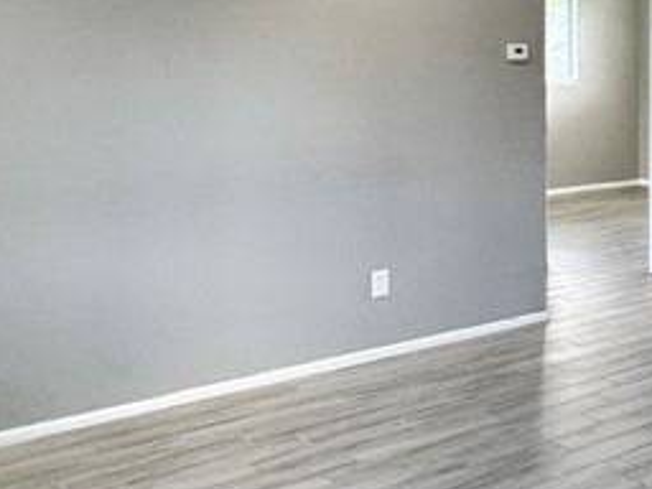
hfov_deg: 29.9
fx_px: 1055
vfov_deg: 25.5
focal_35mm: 56
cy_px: 79
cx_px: 764
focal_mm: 2.22
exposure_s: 1/120
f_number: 2.2
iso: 250
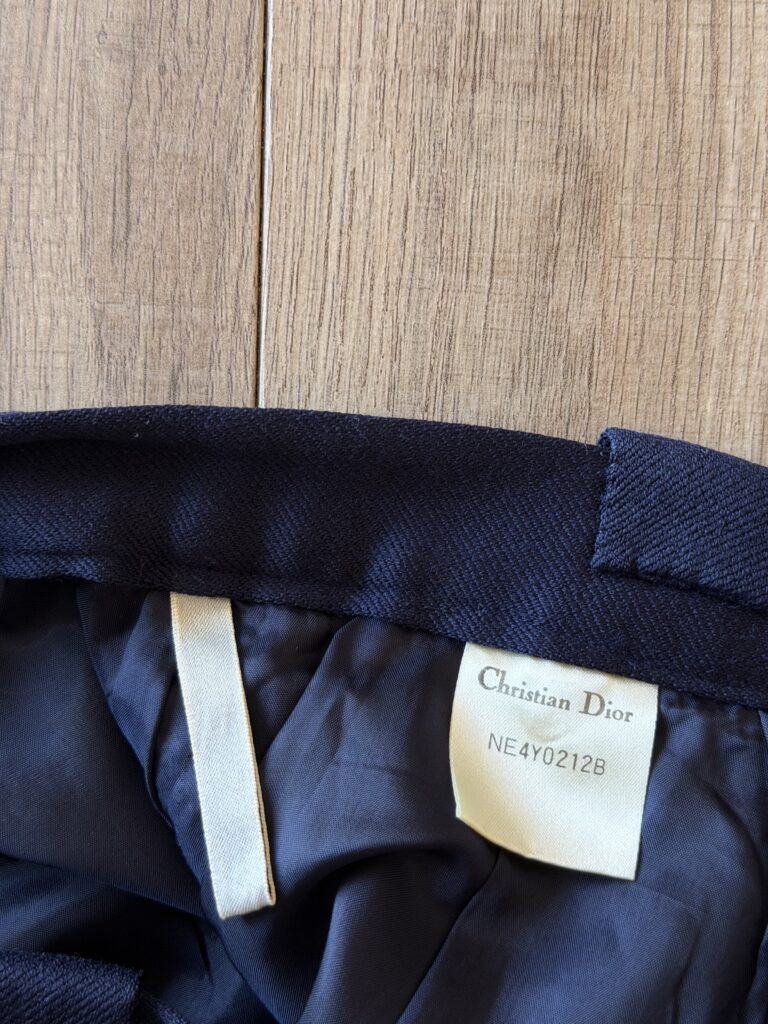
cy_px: 512
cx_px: 384
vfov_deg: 39.7
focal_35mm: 48
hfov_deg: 30.3
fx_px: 1420
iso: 100
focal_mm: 6.76
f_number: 1.78
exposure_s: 1/73
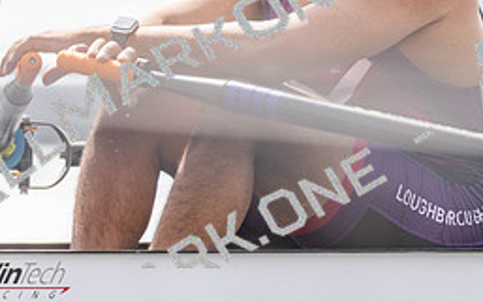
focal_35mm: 1378
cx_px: 314
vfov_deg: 1.0
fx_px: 18151
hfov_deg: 1.5
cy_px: -53
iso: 720
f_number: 4
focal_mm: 600
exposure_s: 1/2500
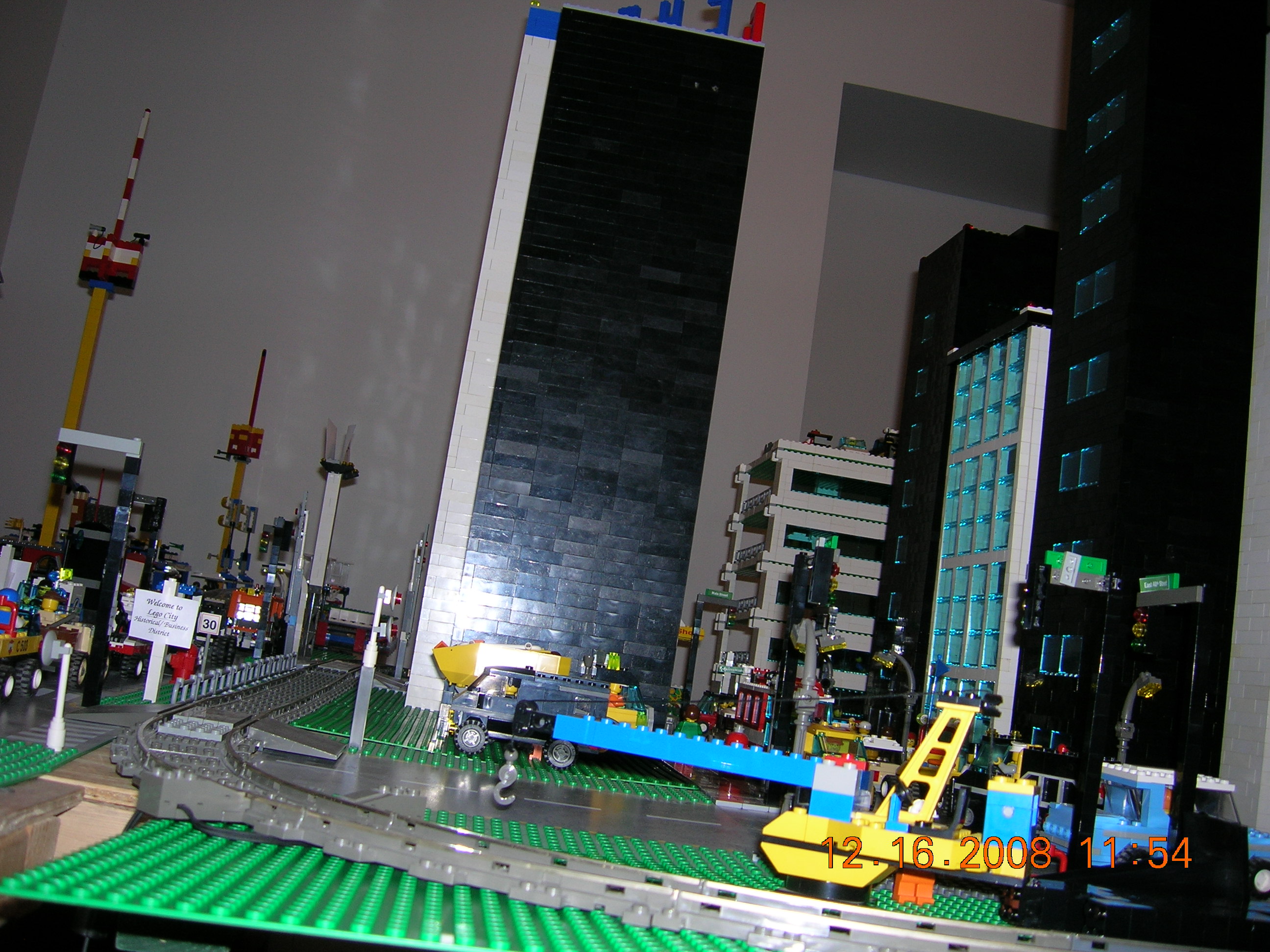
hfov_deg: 54.0
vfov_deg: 41.8
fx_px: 1247
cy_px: 476
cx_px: 635
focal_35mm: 34
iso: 50
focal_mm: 5.7
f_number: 2.9
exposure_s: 1/60.1
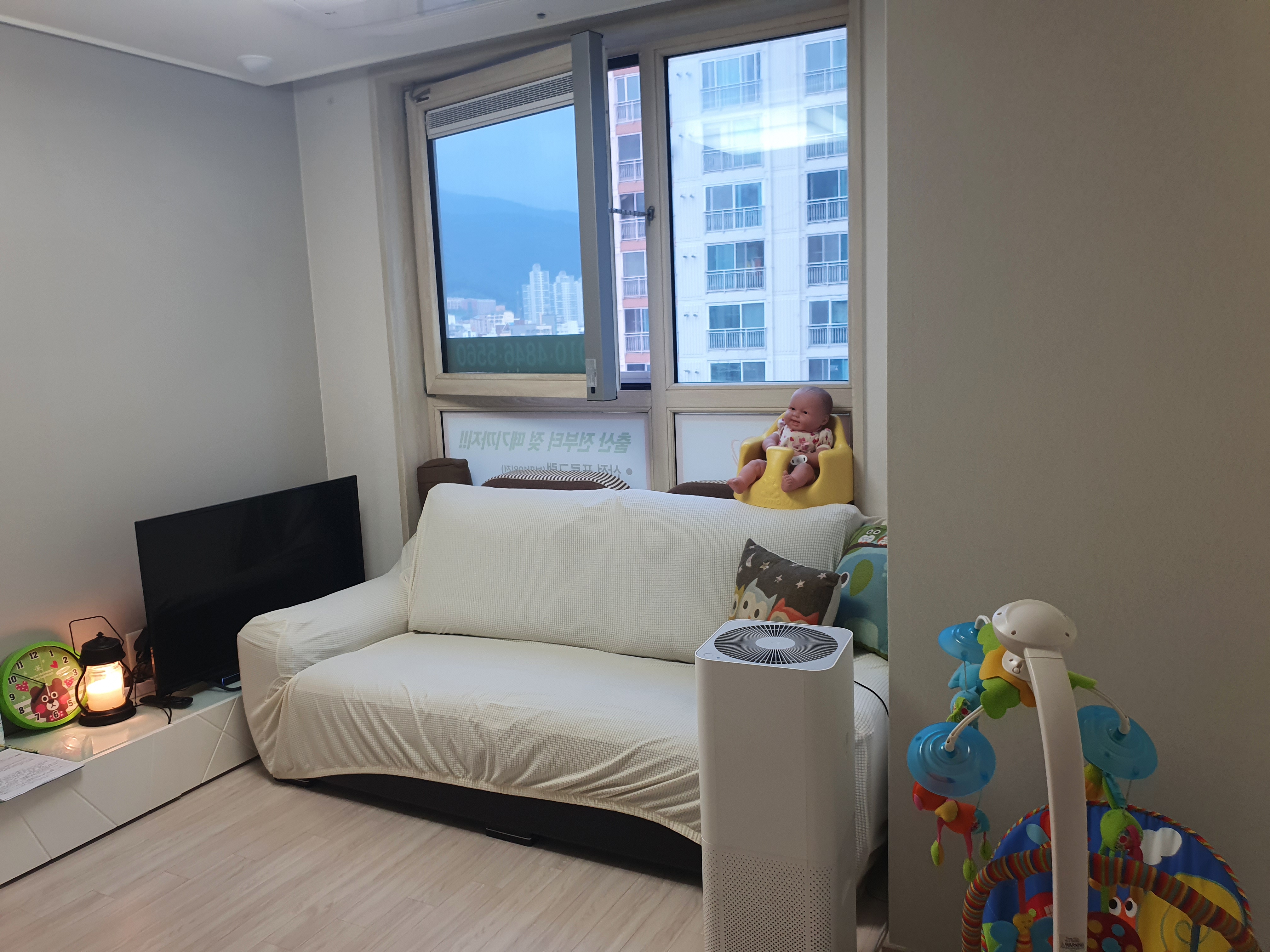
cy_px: 476
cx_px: 635
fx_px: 954
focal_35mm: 26
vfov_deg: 53.1
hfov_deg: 67.3
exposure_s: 1/120
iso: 50
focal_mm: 4.32
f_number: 2.4
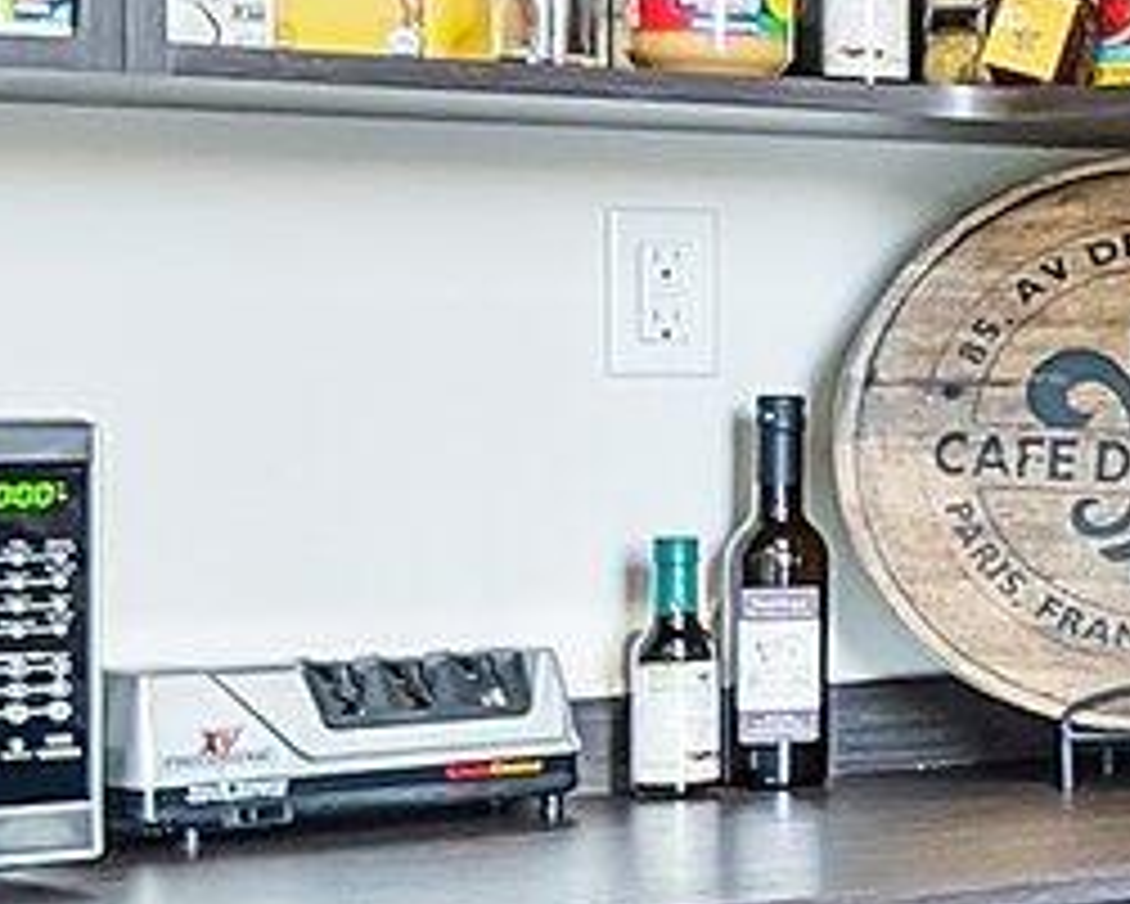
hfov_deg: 11.9
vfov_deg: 13.4
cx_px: 3039
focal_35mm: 115
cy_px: 398
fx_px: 3848
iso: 2500
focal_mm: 15
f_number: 8
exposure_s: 1/15
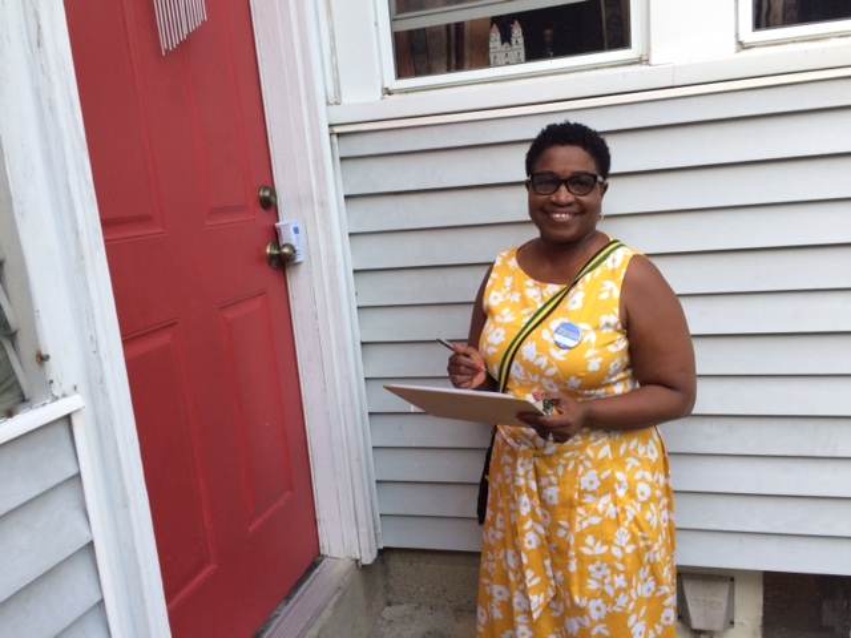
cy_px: 319
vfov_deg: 48.2
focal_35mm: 29
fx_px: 713
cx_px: 426
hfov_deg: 61.7
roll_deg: +5.0
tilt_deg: -12.4
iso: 32
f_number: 2.2
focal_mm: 4.15
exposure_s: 1/30
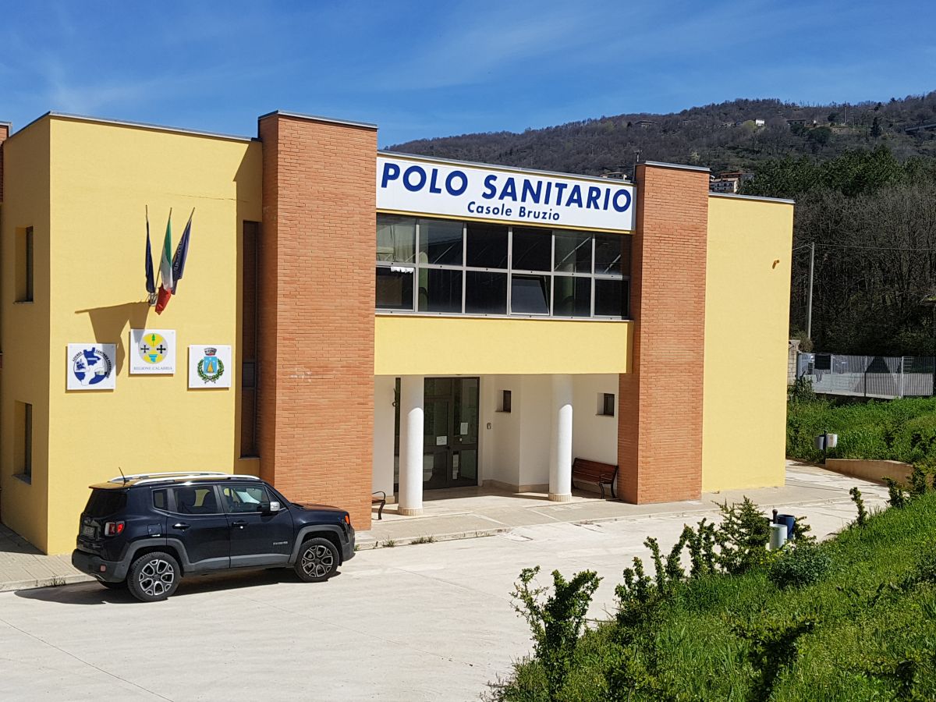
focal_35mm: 26
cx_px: 468
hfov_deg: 67.3
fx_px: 703
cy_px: 351
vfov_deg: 53.1
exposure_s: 1/4512
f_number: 1.7
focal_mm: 4.2
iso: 50
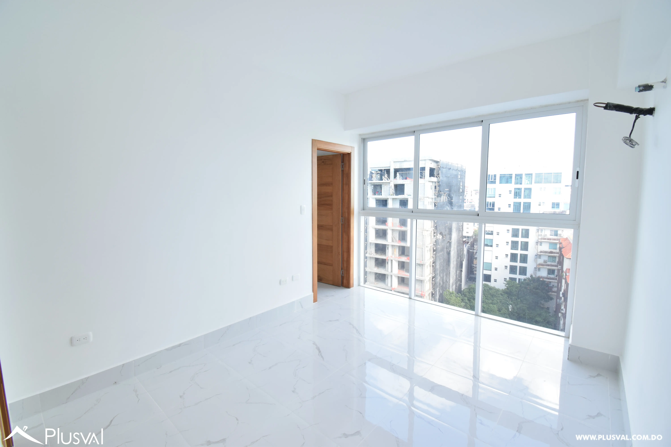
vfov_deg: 77.3
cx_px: 336
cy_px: 224
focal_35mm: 15
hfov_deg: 100.4
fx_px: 280
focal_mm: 10
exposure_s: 1/60
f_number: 9
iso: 800
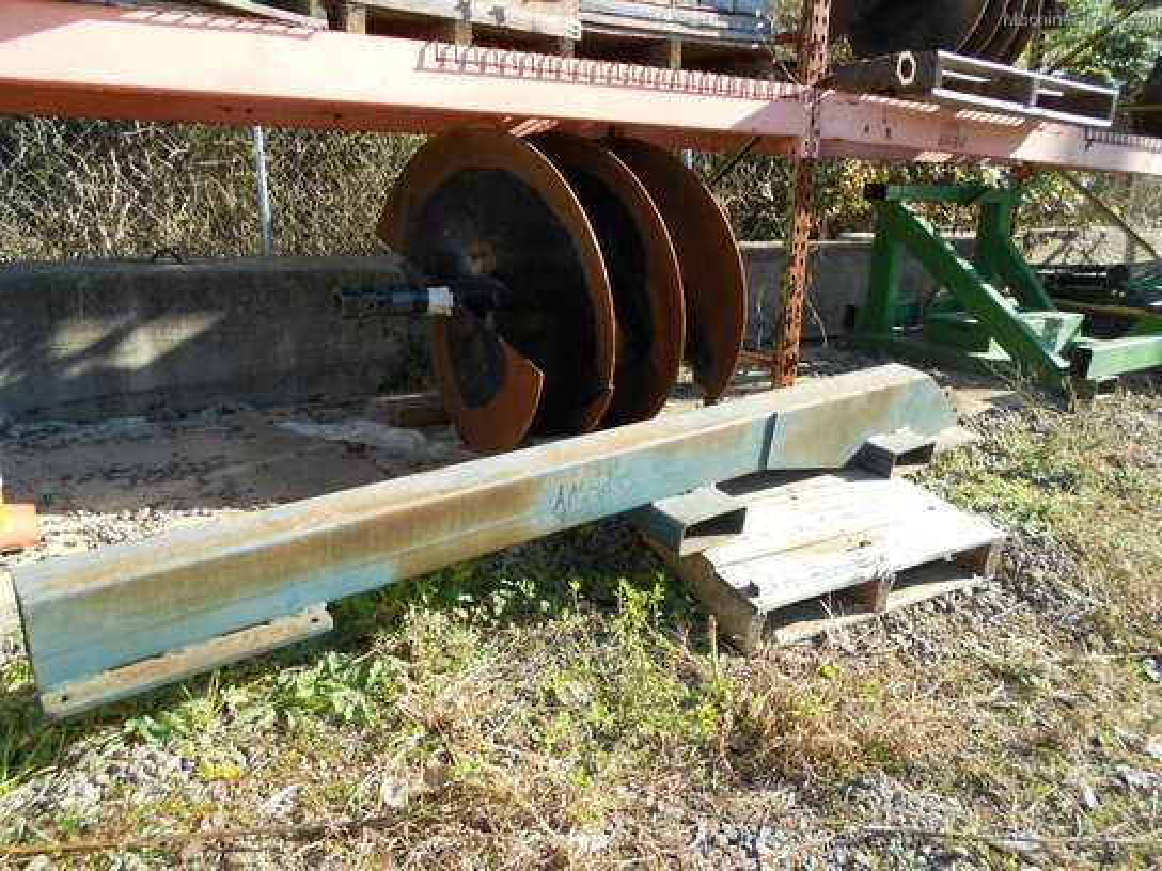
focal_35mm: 26
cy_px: 436
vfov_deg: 53.1
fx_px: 873
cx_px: 581
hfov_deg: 67.3
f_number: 3.2
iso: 80
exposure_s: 1/250
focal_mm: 4.6
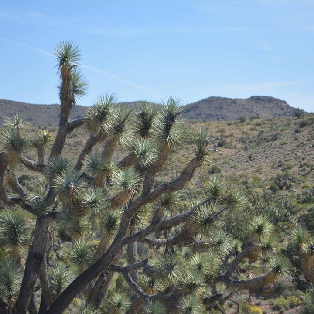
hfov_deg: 16.5
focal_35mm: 106
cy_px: 157
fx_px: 1084
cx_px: 165
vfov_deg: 16.5
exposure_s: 1/1600
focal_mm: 55
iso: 400
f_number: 6.3
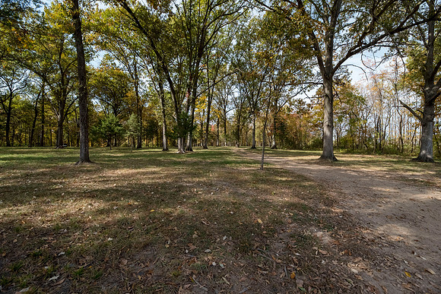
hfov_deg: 104.2
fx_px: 172
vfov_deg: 81.2
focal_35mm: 14
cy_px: 147
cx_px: 220
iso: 800
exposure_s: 1/400
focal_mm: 14
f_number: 10
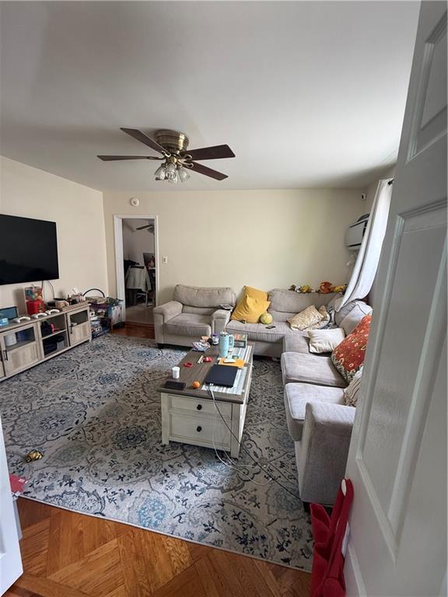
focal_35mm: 14
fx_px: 242
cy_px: 298
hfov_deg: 85.7
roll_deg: -2.5
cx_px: 224
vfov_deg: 102.1
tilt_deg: -9.8
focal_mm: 2.22
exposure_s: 1/99
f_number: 2.2
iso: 160
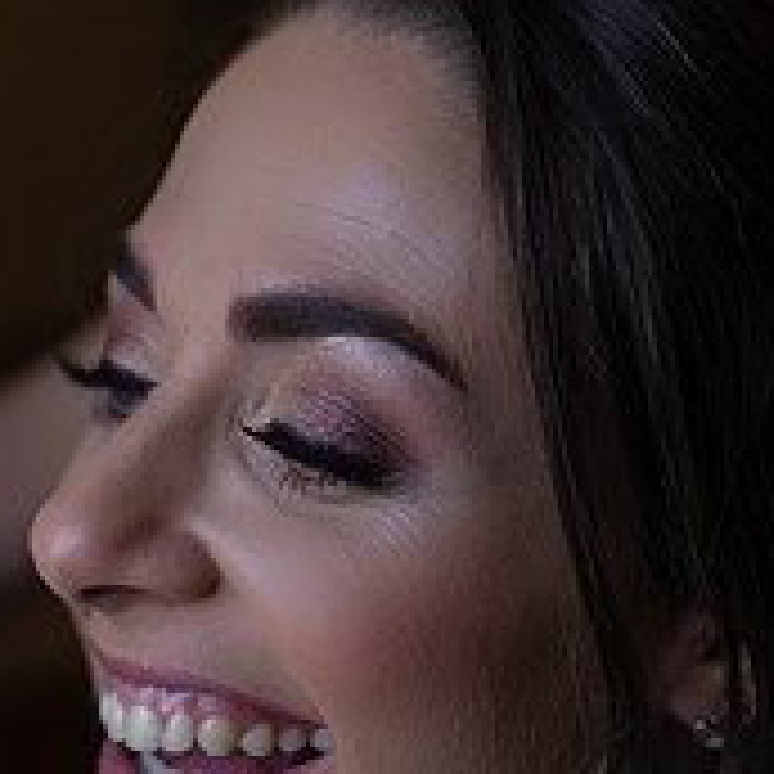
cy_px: 562
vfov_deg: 17.3
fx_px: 2530
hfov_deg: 17.4
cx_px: 342
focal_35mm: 100
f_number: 2
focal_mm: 35
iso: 200
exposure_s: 1/500
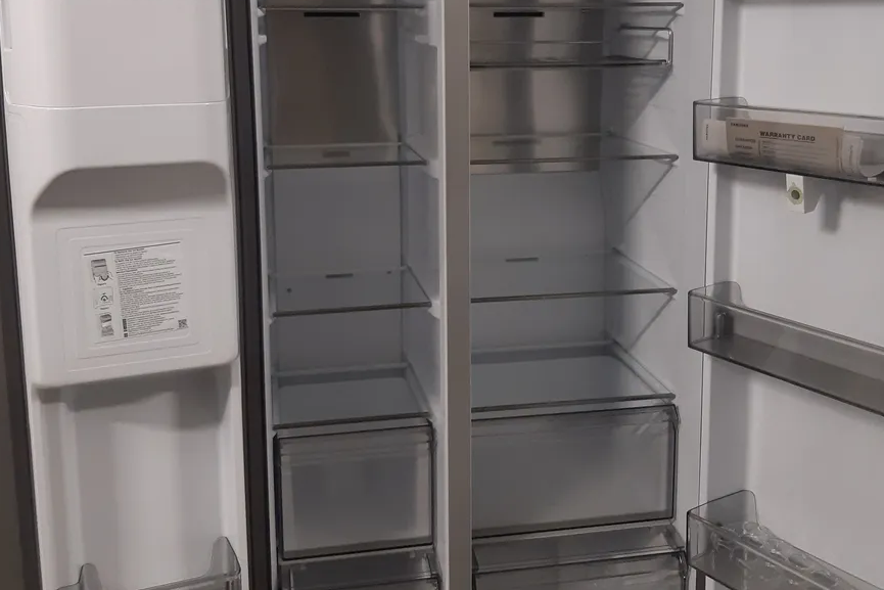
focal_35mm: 40
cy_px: 185
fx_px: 982
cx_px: 467
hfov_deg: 48.4
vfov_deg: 33.1
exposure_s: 1/50
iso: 200
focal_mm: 3.92
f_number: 1.7
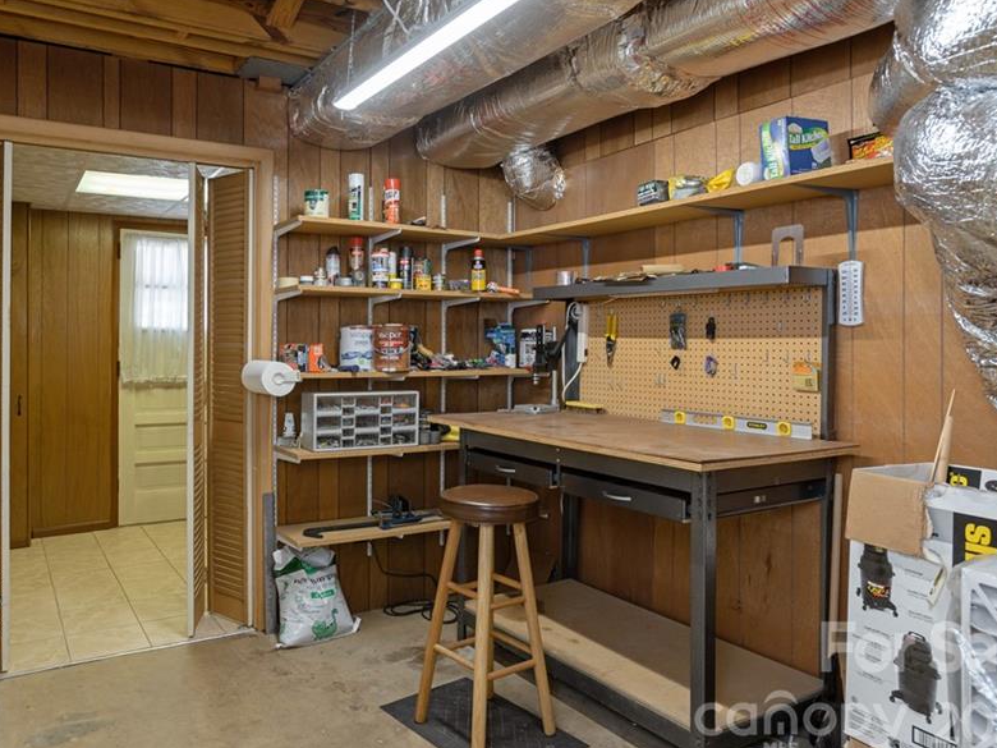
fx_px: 691
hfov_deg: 71.2
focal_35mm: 24
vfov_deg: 56.8
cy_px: 370
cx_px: 423
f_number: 7.1
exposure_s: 1/20
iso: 320
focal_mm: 19
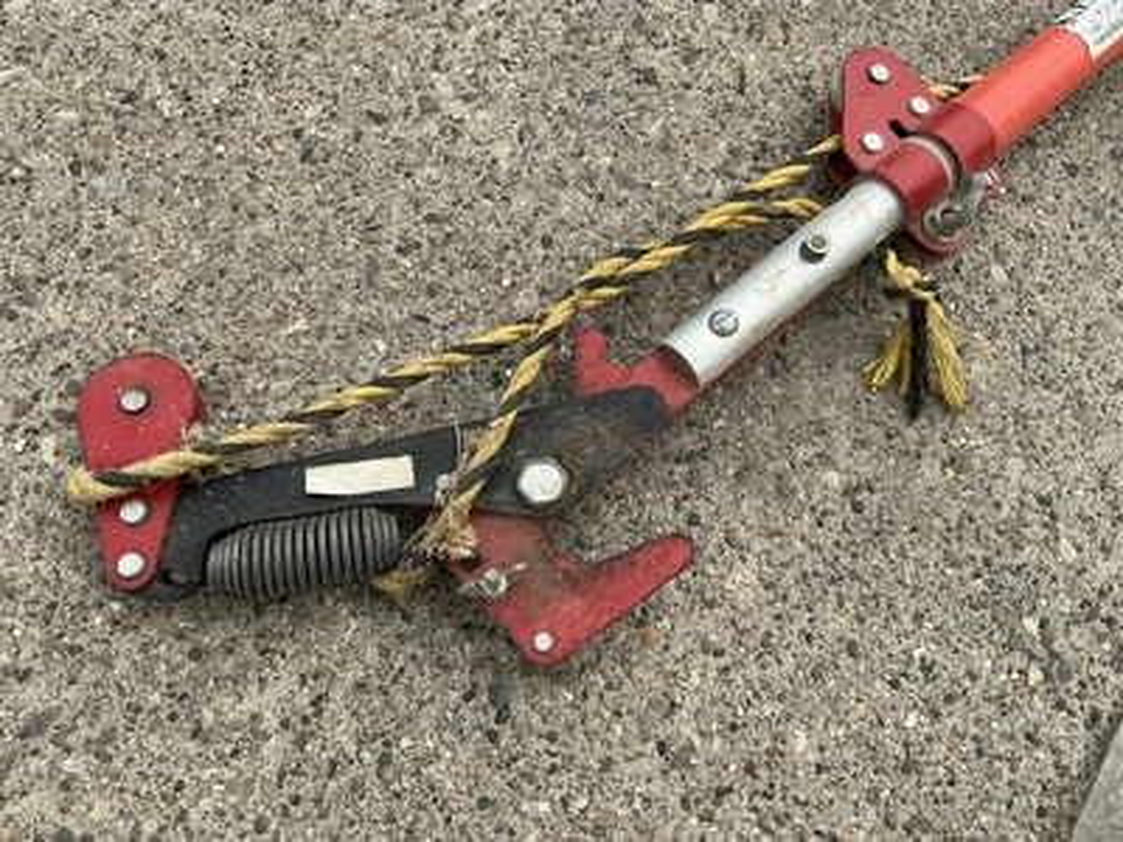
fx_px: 908
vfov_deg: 49.7
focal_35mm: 28
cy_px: 421
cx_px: 562
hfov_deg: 63.4
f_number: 1.8
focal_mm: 3
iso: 25
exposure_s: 1/1451
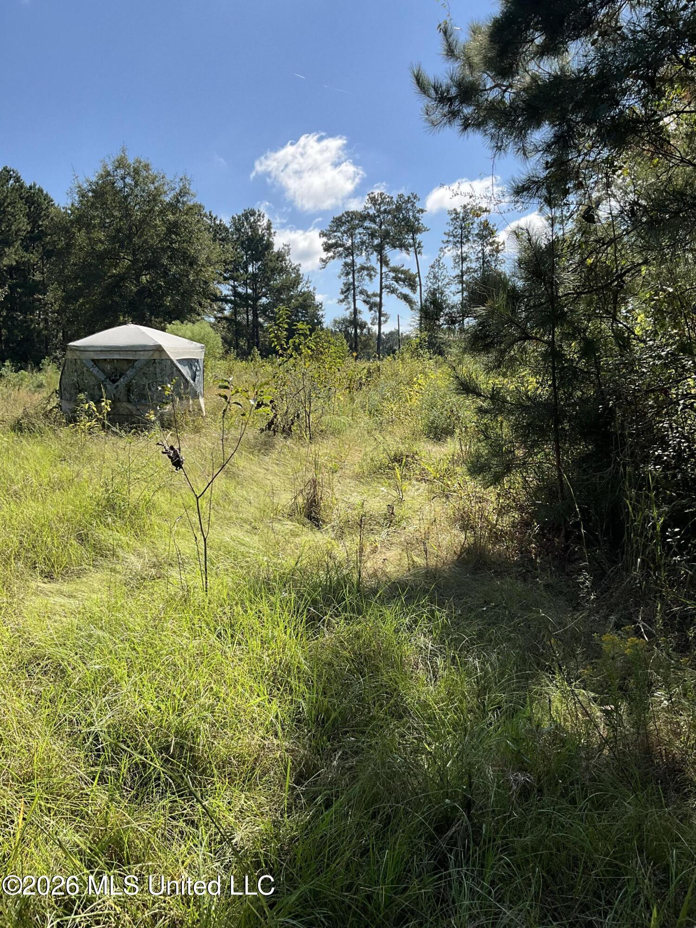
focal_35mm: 29
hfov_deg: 48.2
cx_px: 348
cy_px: 464
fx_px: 777
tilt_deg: -5.5
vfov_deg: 61.7
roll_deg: +0.6
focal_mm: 3
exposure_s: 1/1451
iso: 25
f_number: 1.8
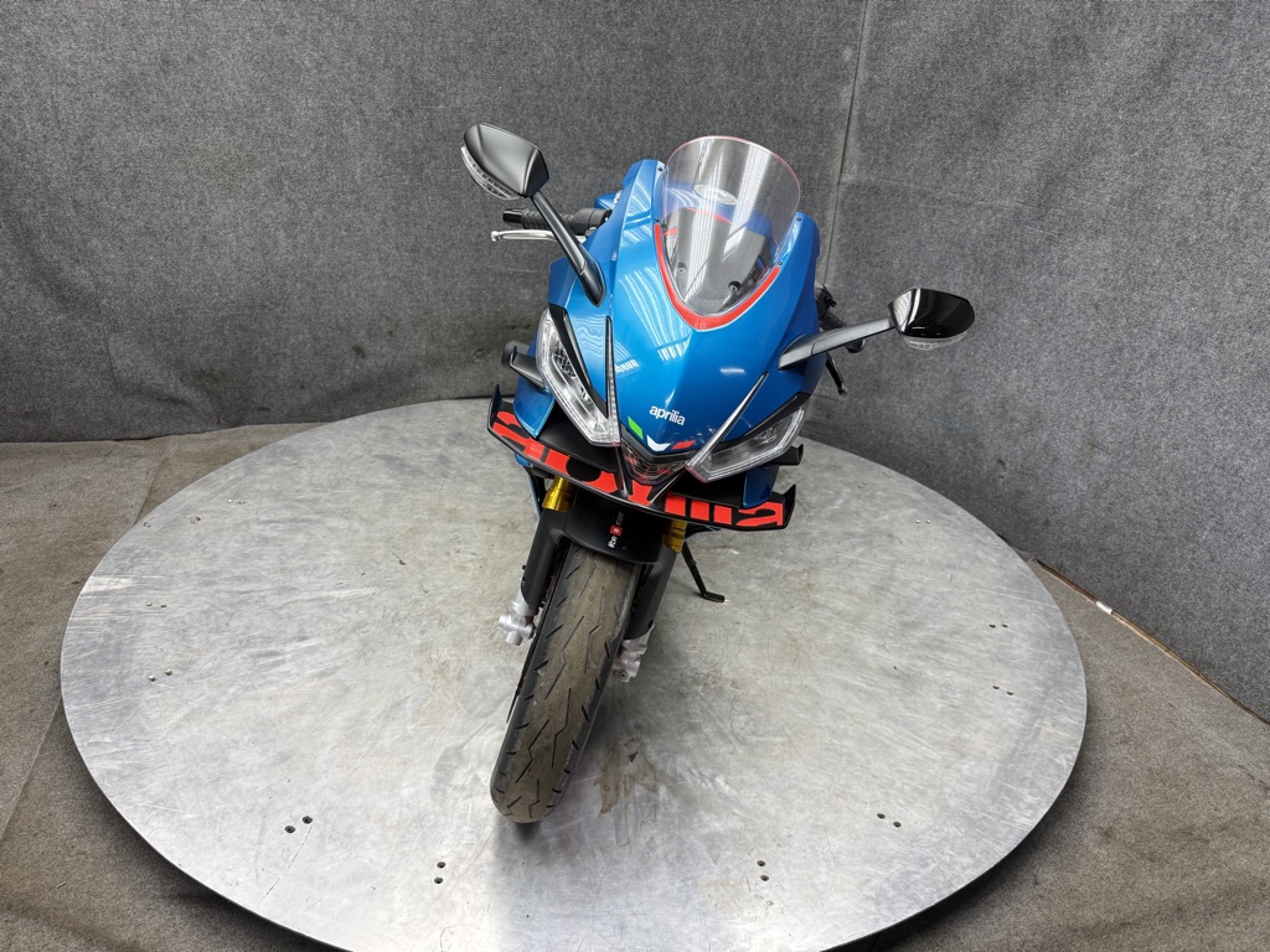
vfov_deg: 56.8
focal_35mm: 24
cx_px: 635
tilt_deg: -25.2
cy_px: 476
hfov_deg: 71.6
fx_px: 881
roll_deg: -4.0
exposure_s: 1/120
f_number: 1.78
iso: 125
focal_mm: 6.76
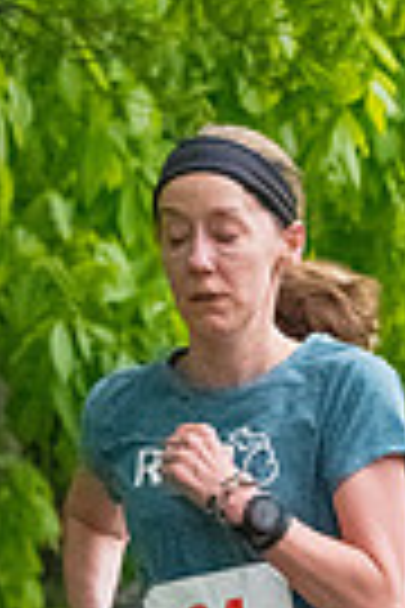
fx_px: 8825
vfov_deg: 3.9
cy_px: 811
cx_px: 232
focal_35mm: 523
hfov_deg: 2.6
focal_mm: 105
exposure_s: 1/1250
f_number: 5.6
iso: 6400
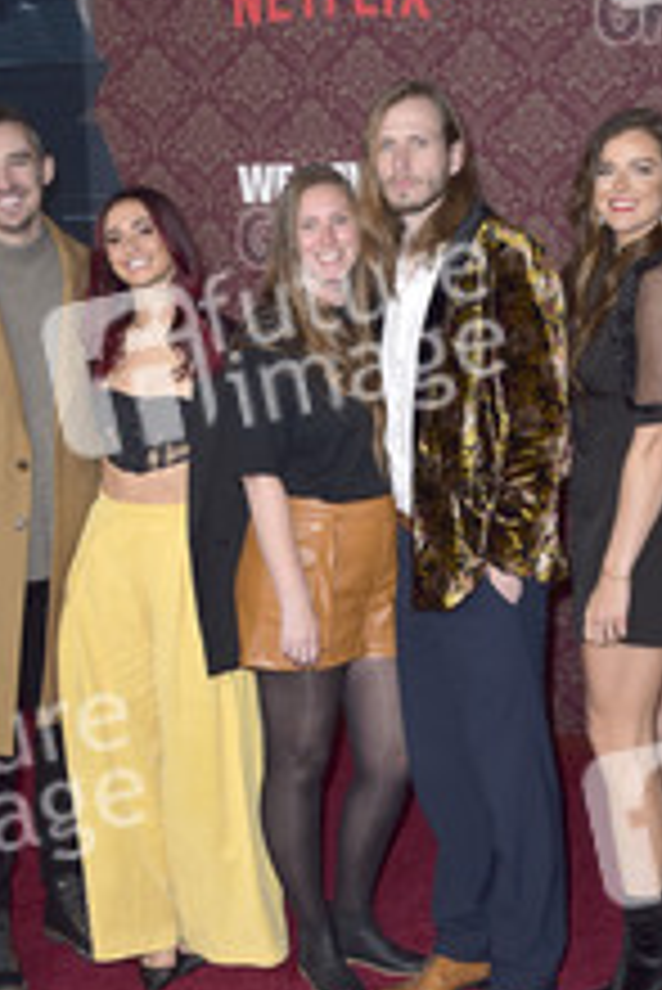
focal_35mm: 69
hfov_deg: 19.7
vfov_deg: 29.2
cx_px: 408
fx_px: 1900
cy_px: 576
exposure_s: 1/250
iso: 400
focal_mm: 38
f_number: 6.3
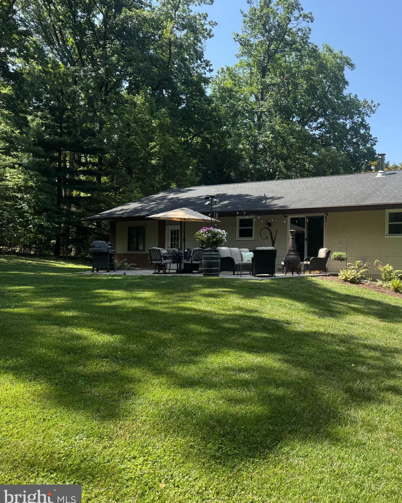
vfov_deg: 55.7
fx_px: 476
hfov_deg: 42.9
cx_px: 341
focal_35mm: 32
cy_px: 254
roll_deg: -0.2
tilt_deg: -0.6
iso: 80
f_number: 1.78
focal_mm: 6.76
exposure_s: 1/1425
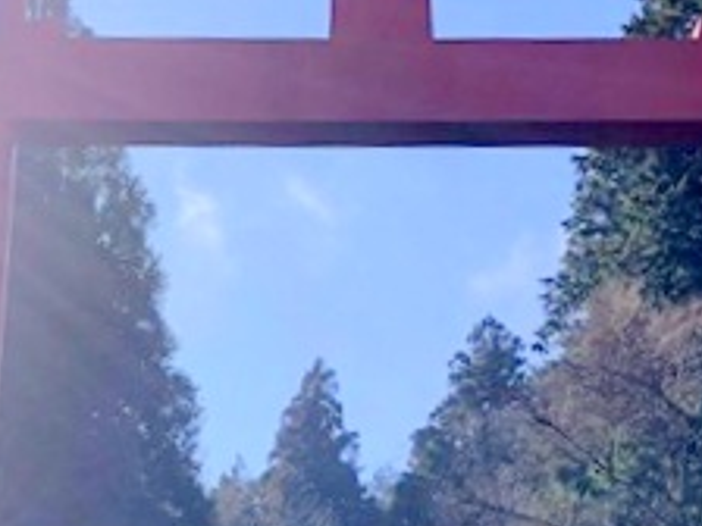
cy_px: 420
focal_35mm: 75
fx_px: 1521
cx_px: 335
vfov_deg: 19.4
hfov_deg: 26.0
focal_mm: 3.99
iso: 20
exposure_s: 1/1656
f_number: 1.8
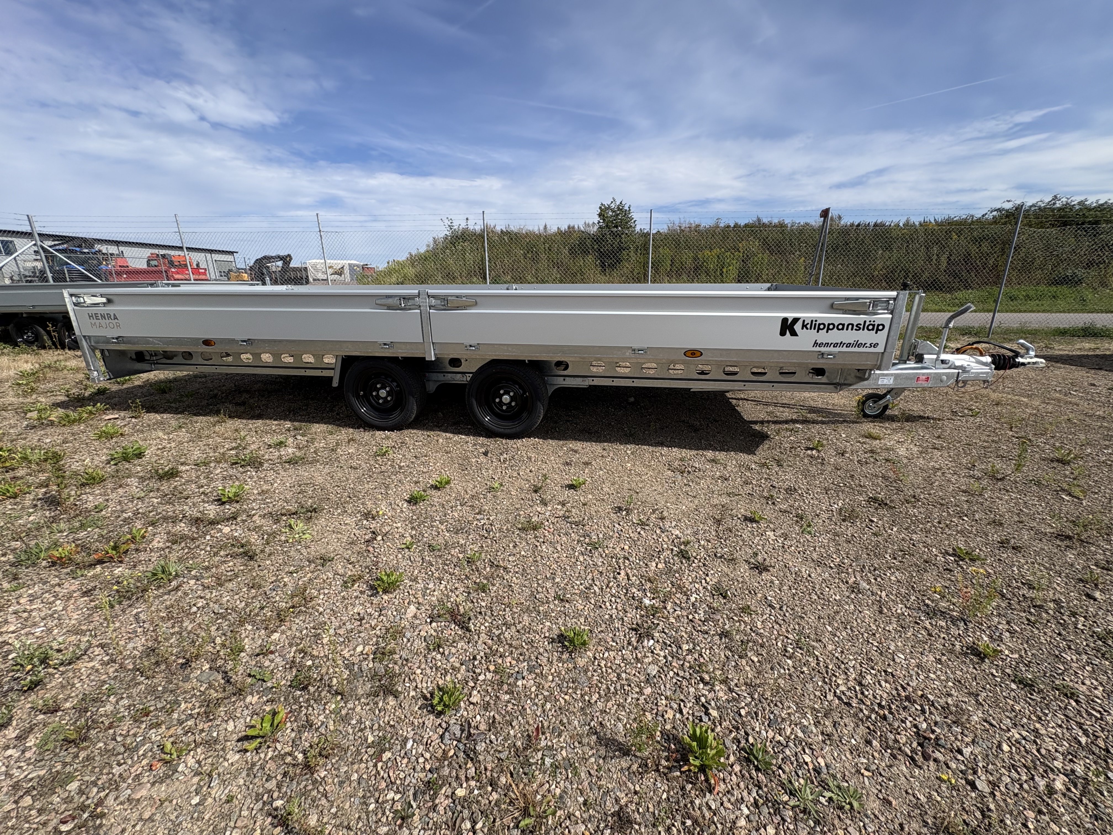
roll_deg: +2.3
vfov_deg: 85.7
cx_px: 556
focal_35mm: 14
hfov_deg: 102.1
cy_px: 418
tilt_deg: -16.5
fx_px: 450
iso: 50
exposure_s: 1/1709
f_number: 2.2
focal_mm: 2.22
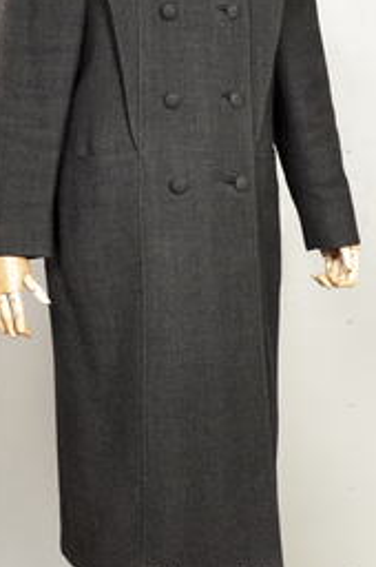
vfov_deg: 27.6
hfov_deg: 18.6
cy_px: 209
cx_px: 169
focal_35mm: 73
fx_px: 1147
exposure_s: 1/40
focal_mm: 32
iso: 400
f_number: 5
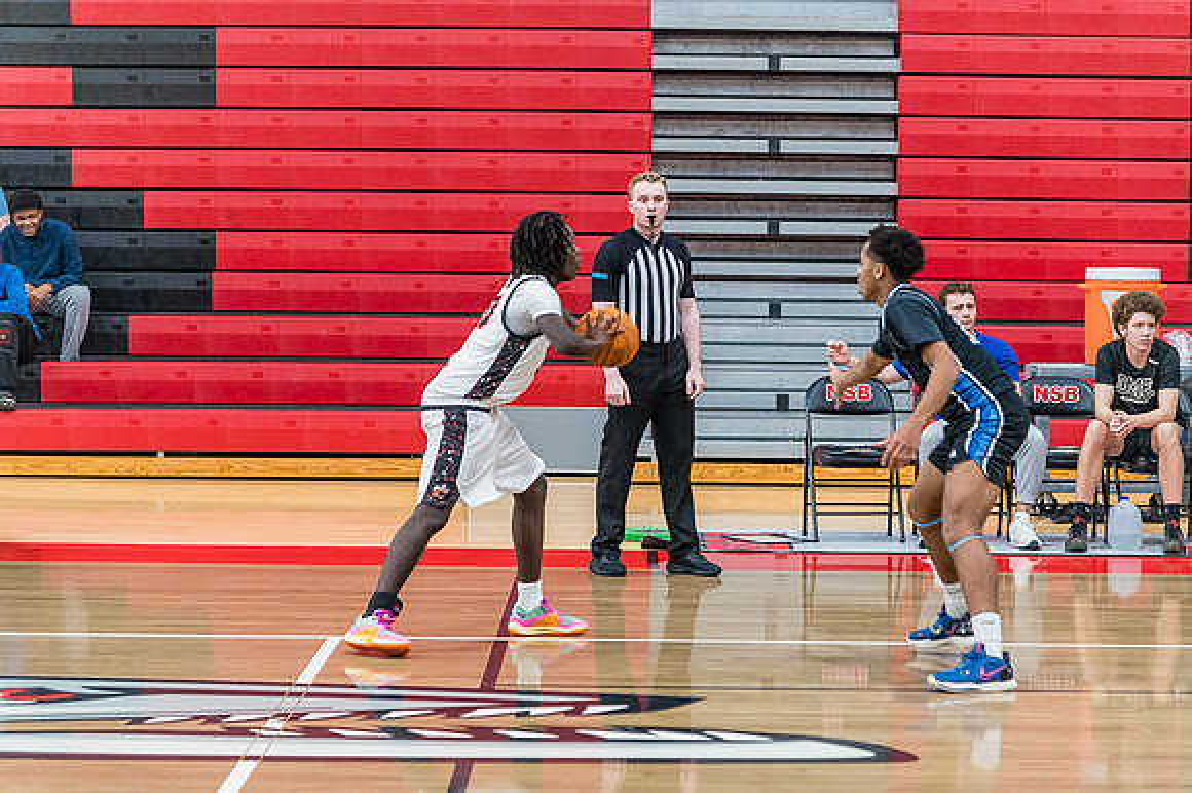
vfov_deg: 11.4
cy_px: 396
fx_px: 3971
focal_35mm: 120
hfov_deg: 17.1
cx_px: 596
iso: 5000
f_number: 4
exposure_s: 1/320
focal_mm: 120
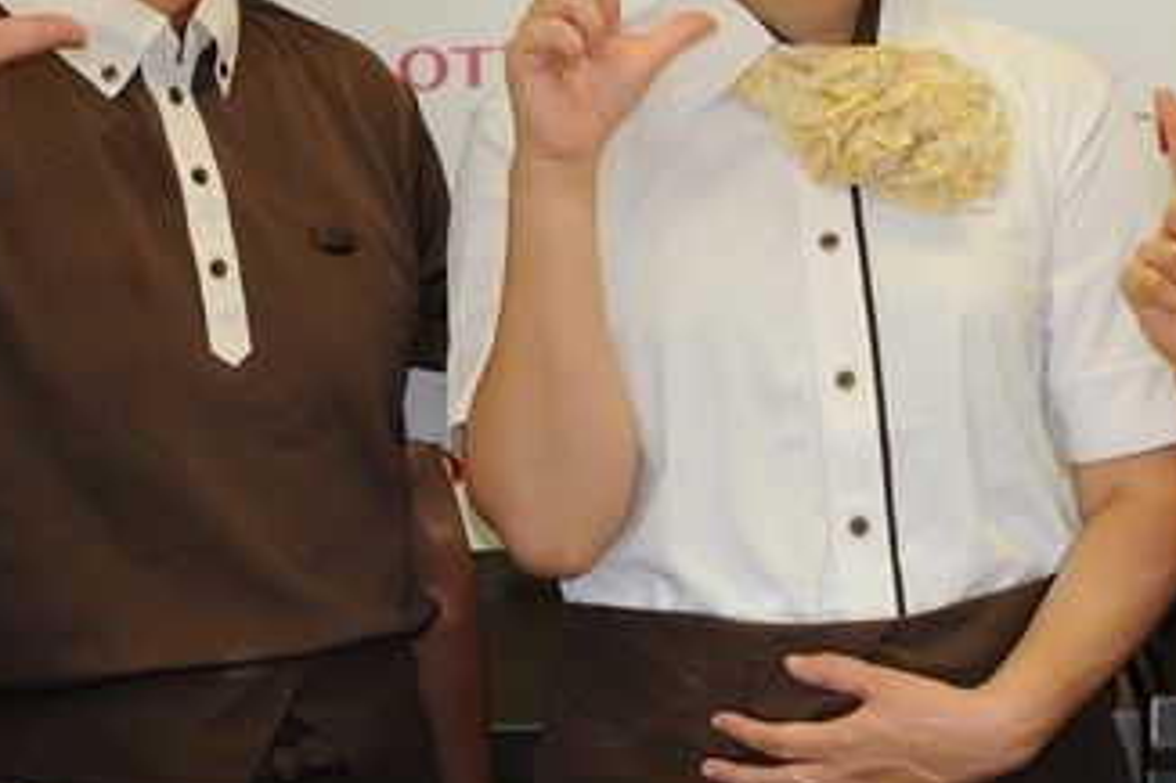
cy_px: 226
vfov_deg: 9.9
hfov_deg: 14.9
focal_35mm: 138
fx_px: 4506
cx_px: 750
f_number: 2.8
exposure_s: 1/250
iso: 400
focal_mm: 50
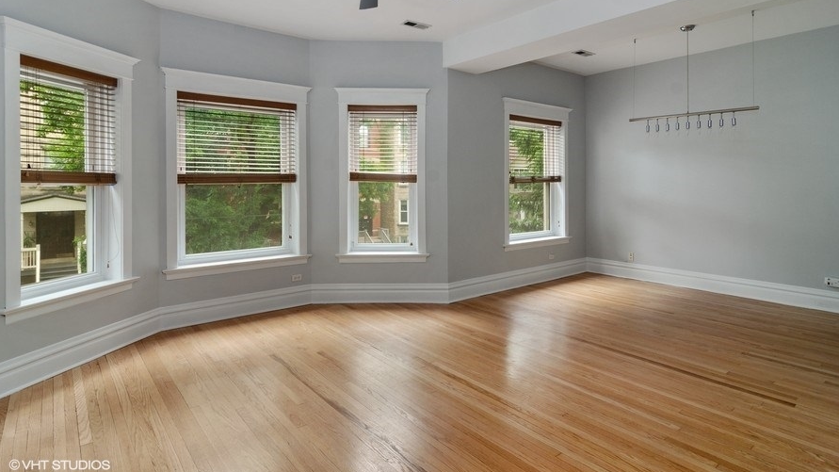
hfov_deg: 89.6
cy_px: 201
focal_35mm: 19
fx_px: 423
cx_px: 420
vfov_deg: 58.1
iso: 200
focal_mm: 12
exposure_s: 1/13
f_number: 8
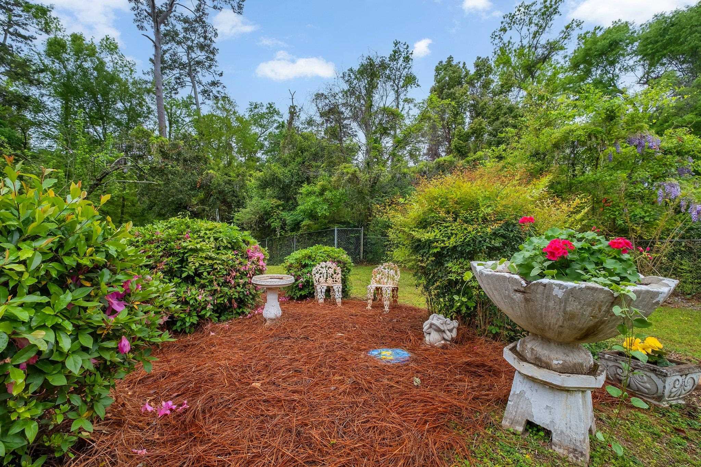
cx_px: 350
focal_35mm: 15
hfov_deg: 100.4
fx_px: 292
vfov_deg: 77.3
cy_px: 234
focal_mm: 10
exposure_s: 1/120
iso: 400
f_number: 8
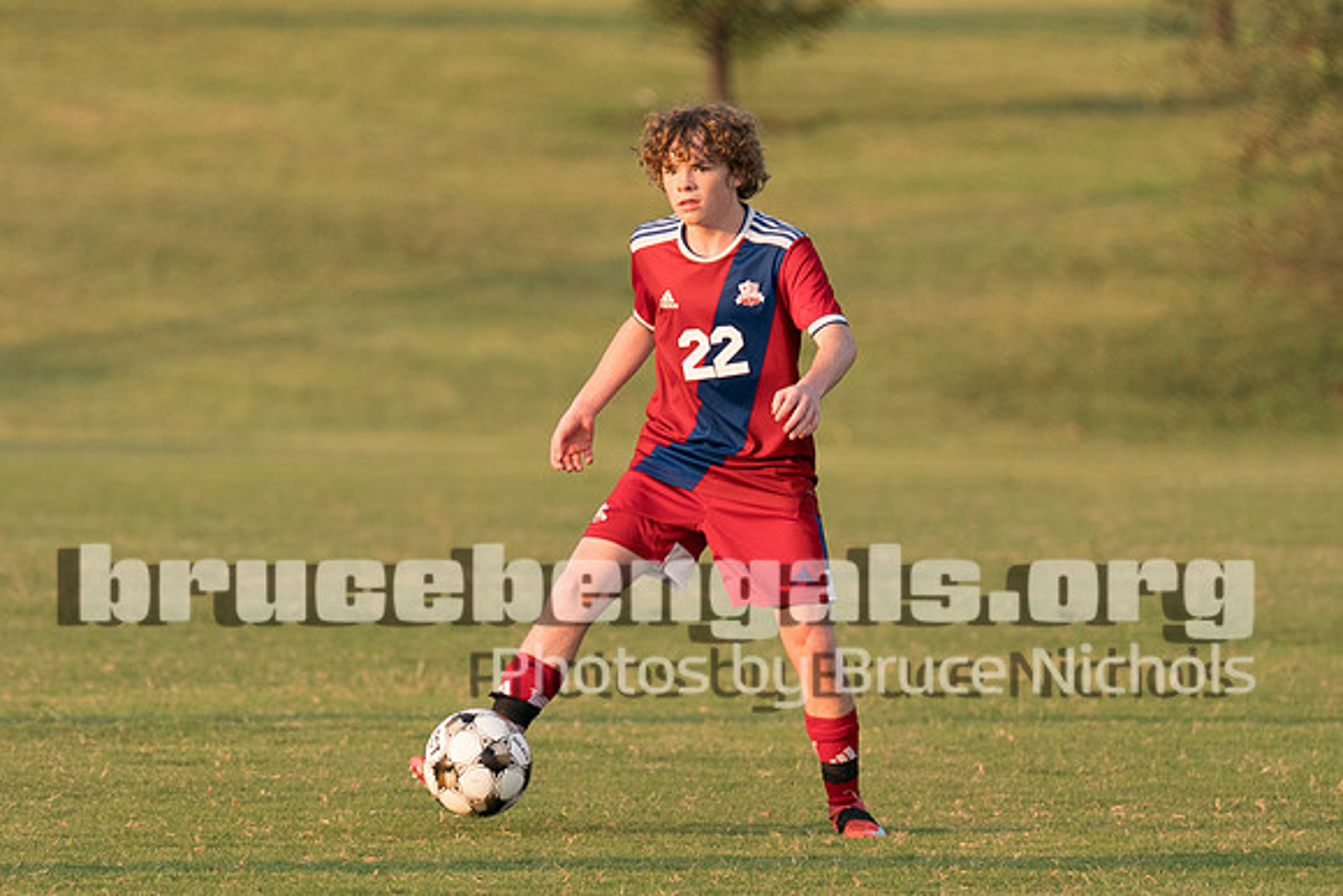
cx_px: 655
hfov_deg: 4.0
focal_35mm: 520
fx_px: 19392
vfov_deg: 2.6
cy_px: 431
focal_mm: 200
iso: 320
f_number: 2.8
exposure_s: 1/1250
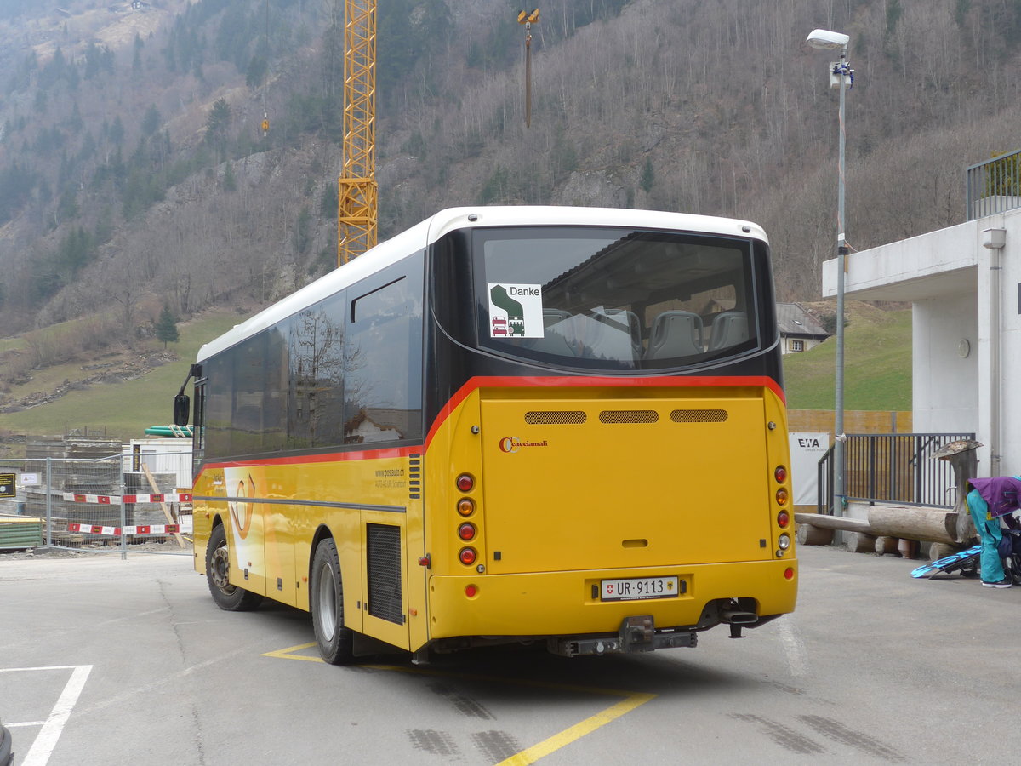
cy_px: 383
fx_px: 1445
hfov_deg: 38.9
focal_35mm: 49
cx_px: 510
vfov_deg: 29.7
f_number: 3.2
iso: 80
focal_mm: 10.1
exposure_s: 1/250
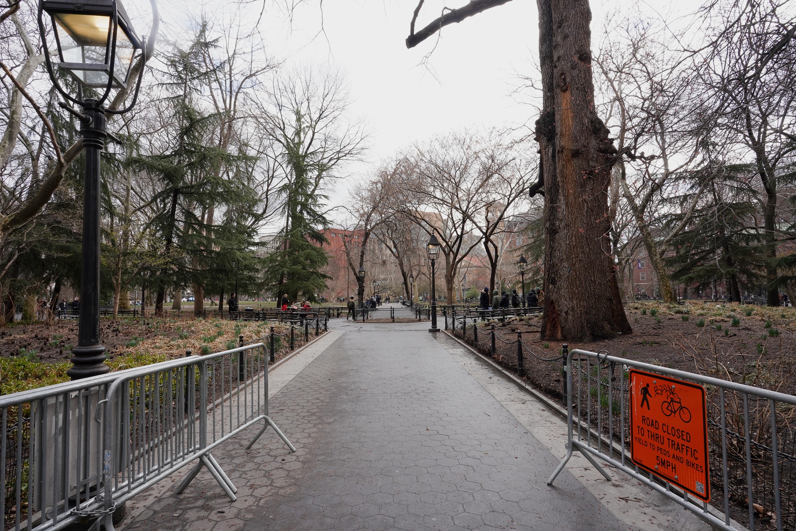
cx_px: 398
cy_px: 266
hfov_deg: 84.0
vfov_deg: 61.9
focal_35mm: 20
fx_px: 442
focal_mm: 20
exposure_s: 1/100
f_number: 16
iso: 400
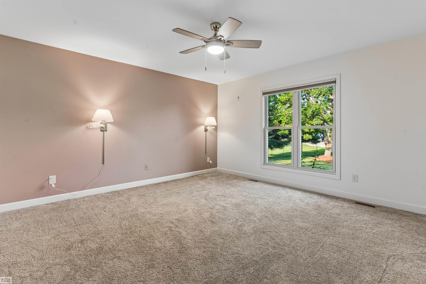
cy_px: 142
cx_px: 213
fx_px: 189
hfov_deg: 96.7
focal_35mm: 16
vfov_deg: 73.7
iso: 200
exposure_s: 1/3.33
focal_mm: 16
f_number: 11
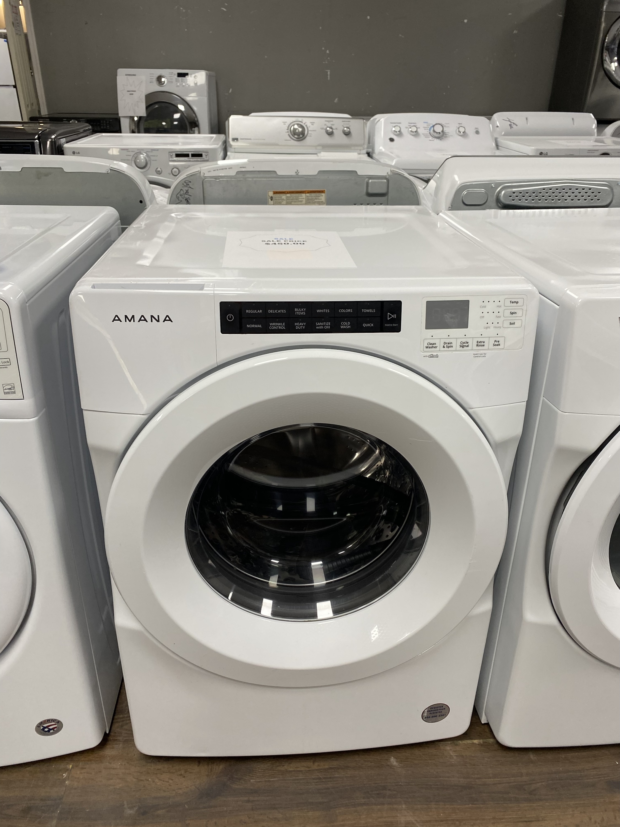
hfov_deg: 53.1
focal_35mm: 26
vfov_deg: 67.3
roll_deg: +0.0
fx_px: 621
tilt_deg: -27.4
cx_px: 310
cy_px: 414
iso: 100
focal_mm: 4.25
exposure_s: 1/120
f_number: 1.8
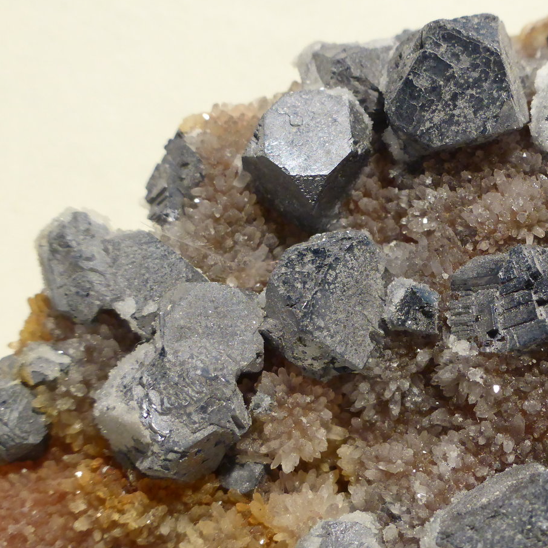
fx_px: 1290
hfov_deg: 23.6
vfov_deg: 24.0
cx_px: 446
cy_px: 278
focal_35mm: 72
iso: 400
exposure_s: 1/20
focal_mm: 7.9
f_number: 4.1
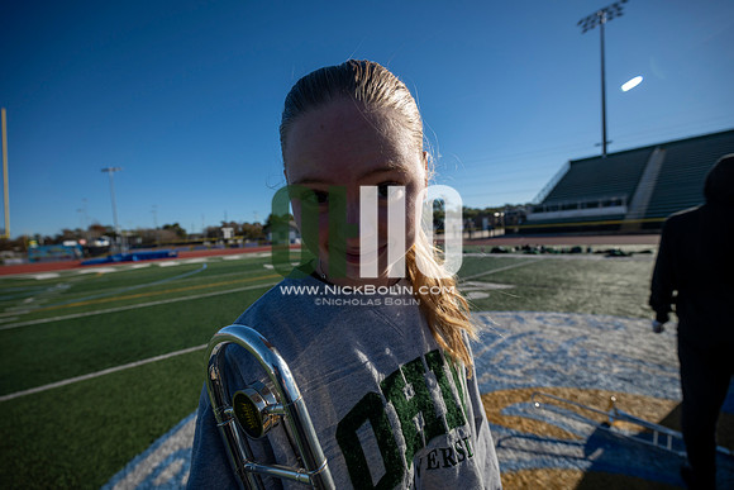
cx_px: 367
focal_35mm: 14
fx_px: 285
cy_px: 245
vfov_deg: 81.2
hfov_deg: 104.2
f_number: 4
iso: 80
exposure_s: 1/2000
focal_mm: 14
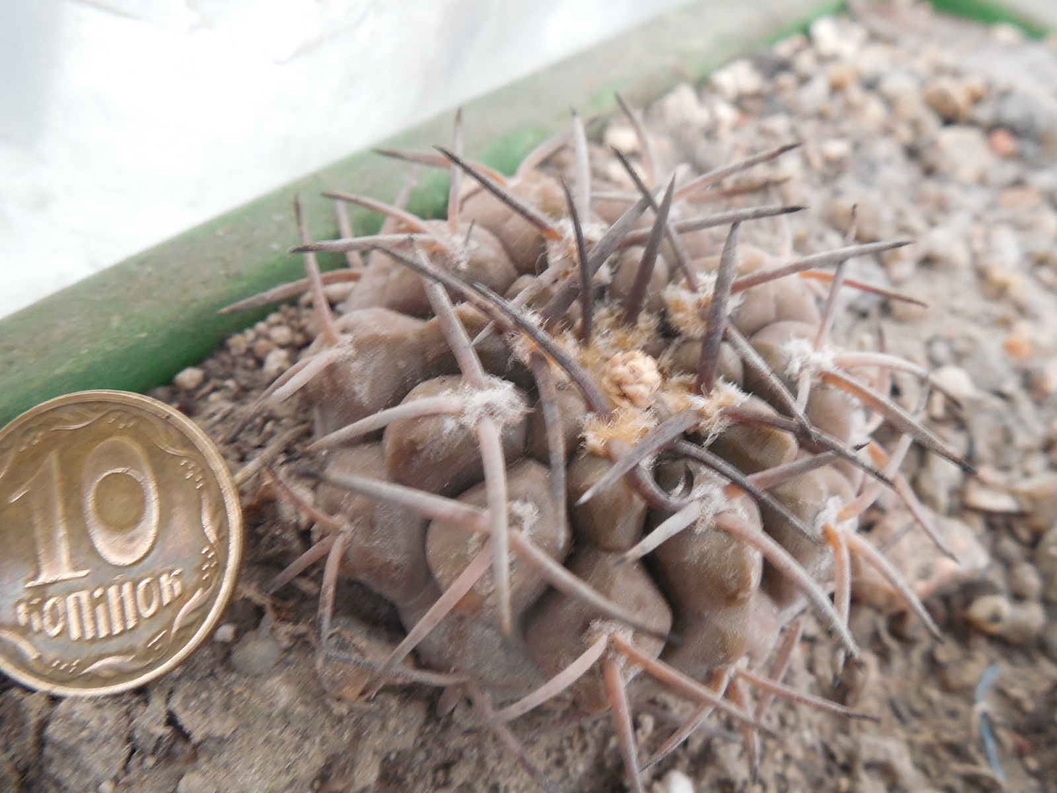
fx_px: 947
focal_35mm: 31
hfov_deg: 58.4
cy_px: 396
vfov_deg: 45.4
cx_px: 528
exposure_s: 1/8
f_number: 3.6
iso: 400
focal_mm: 5.6
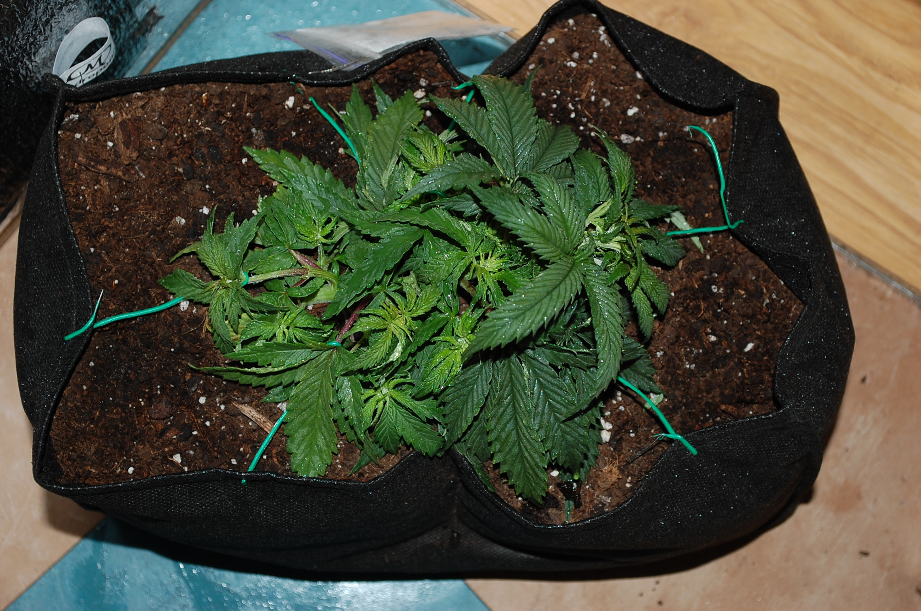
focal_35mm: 72
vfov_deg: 18.9
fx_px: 1839
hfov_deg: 28.1
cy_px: 306
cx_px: 460
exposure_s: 1/125
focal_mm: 48
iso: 200
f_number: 5.6
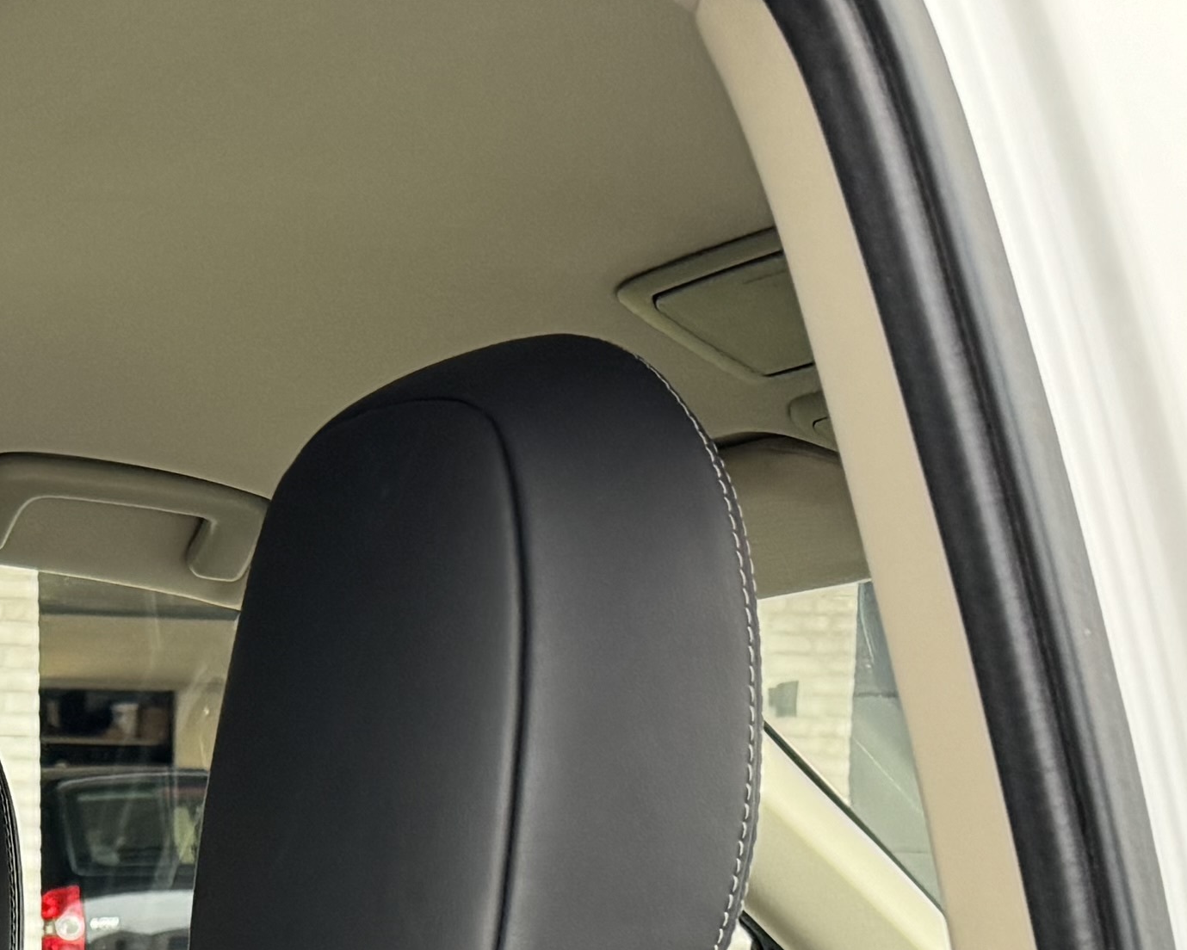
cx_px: -90
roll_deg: +1.3
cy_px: 1823
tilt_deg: -12.1
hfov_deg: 19.0
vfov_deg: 13.8
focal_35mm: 97
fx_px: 3409
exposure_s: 1/121
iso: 200
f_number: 1.78
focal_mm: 6.76
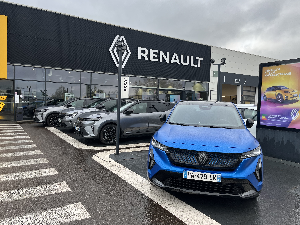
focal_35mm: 27
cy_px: 111
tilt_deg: -1.4
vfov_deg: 51.4
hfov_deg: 65.3
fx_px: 234
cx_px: 156
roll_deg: -0.8
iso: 40
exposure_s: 1/122
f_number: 1.6
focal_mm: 5.1
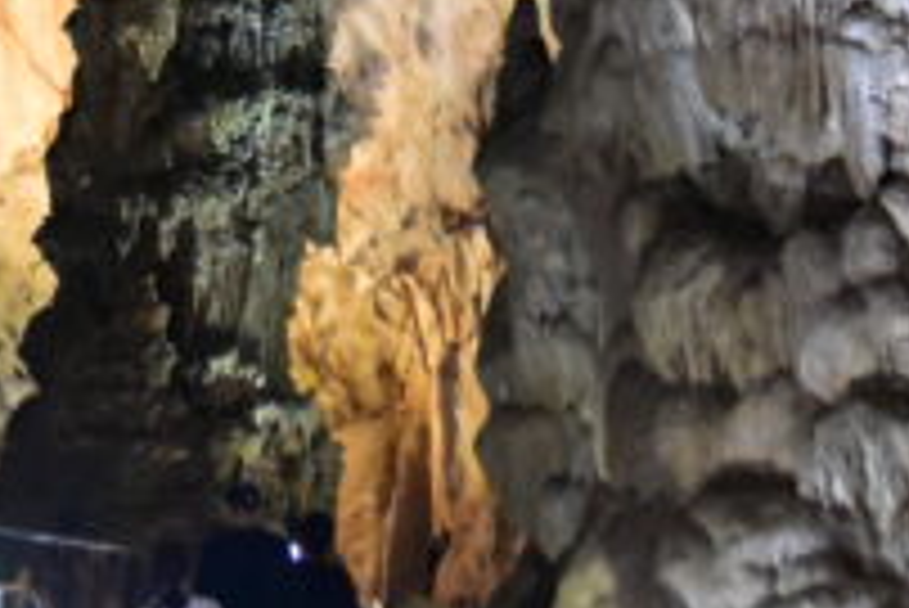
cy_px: -106
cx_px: 418
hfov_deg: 8.1
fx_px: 6393
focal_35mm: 253
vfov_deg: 5.4
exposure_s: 1/60
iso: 6400
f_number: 4
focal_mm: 50
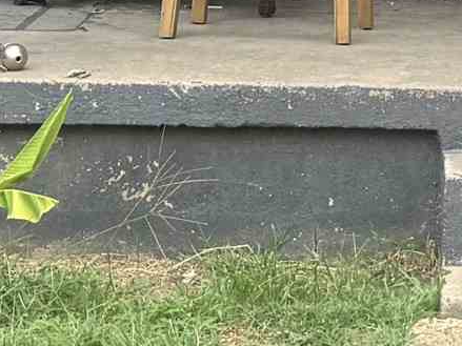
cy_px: -479
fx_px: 2242
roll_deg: -1.2
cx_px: 487
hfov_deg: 11.6
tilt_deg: +5.0
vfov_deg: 8.1
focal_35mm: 168
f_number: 1.78
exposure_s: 1/1437
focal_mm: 6.76
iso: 80
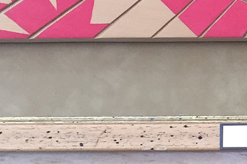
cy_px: 66
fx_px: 885
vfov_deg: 10.6
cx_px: 393
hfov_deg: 14.6
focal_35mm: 129
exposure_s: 1/30
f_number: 2.2
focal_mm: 4.15
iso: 80
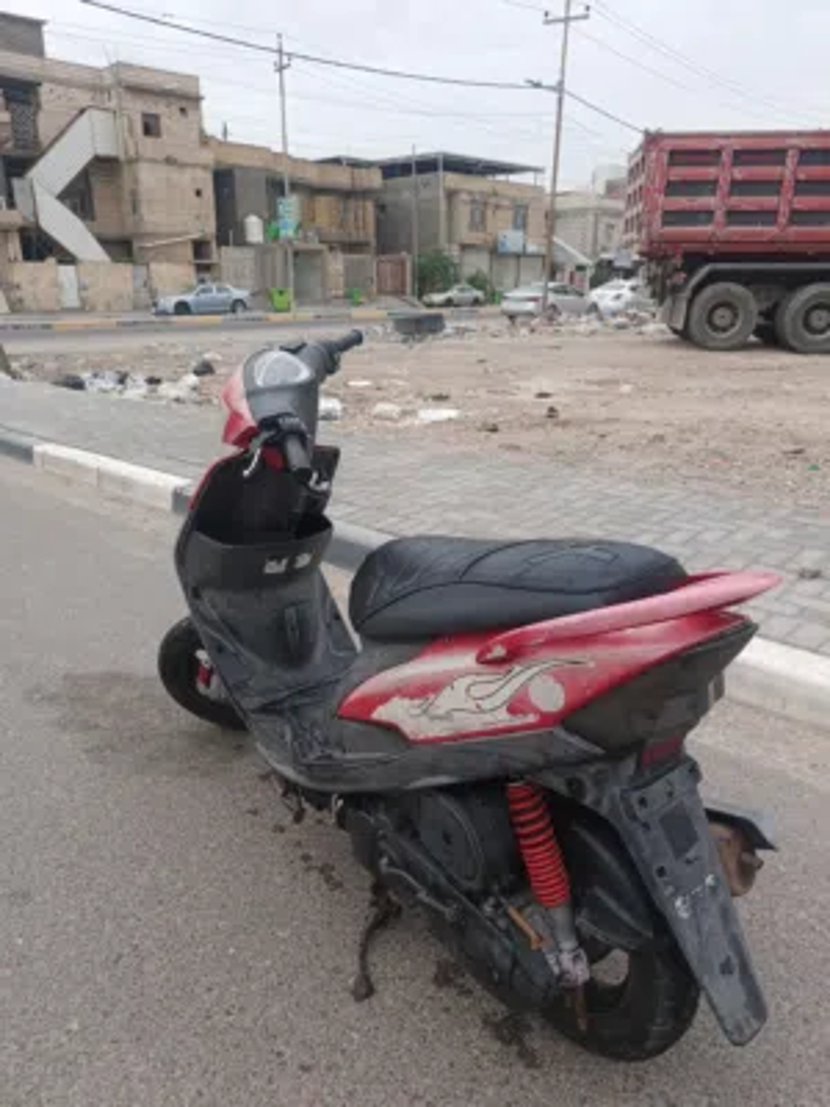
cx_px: 415
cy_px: 554
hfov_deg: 58.9
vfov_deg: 73.9
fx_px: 735
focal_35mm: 23
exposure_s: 1/50
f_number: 1.8
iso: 335
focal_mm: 5.89
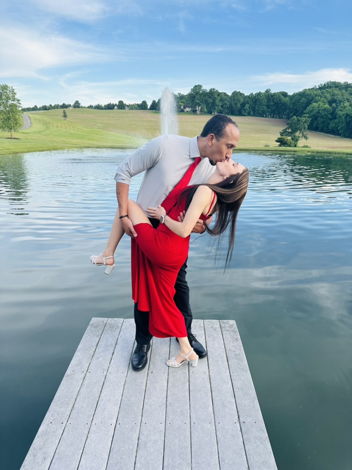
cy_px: 235
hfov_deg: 56.8
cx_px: 176
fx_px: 325
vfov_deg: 71.6
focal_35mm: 24
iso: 80
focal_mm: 6.86
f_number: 1.78
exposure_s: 1/791
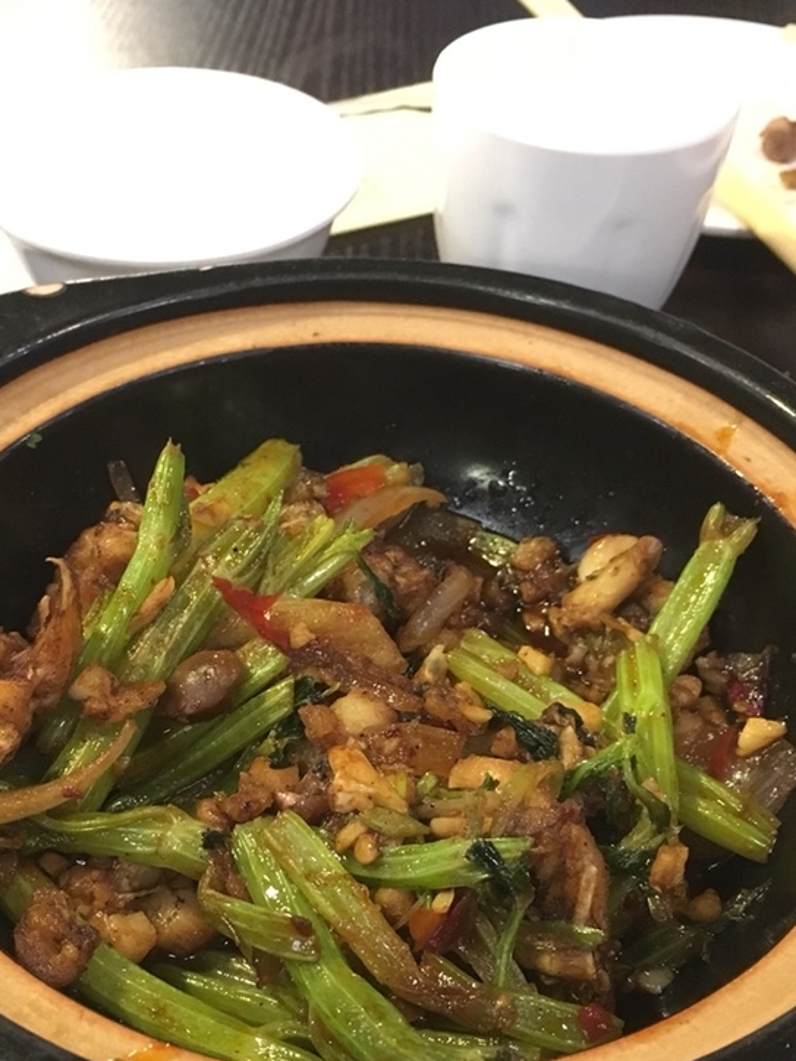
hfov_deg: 35.1
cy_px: 596
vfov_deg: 45.7
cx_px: 346
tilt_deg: -45.1
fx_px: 1257
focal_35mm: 41
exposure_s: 1/17
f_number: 2.2
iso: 500
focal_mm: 4.15
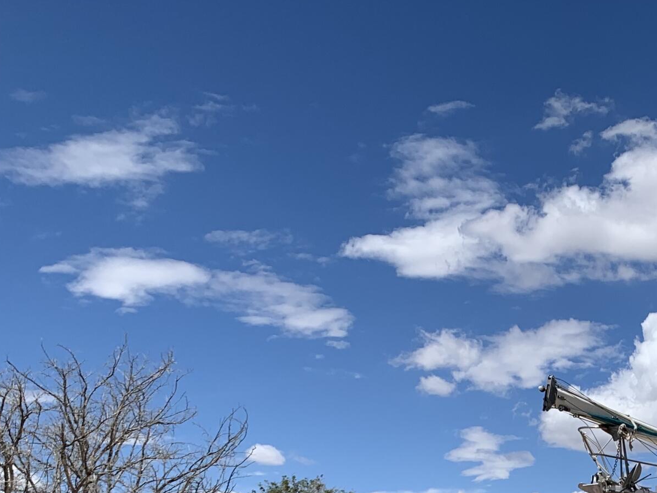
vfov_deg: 21.0
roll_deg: +0.6
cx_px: 673
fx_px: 1234
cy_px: 593
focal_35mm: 65
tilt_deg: +2.8
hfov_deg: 27.9
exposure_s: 1/3521
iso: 25
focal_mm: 4.25
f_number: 1.8
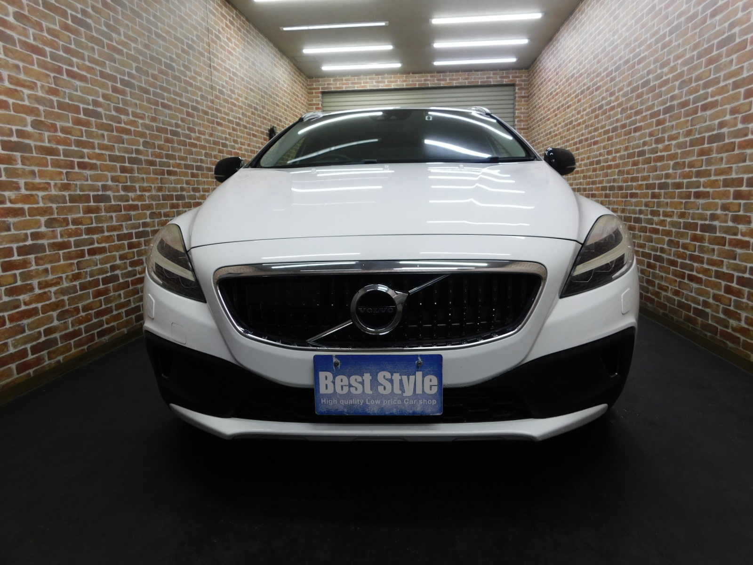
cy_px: 282
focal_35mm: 23
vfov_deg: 58.9
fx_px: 500
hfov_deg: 73.9
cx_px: 376
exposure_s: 1/40
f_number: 3
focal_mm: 4
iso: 125
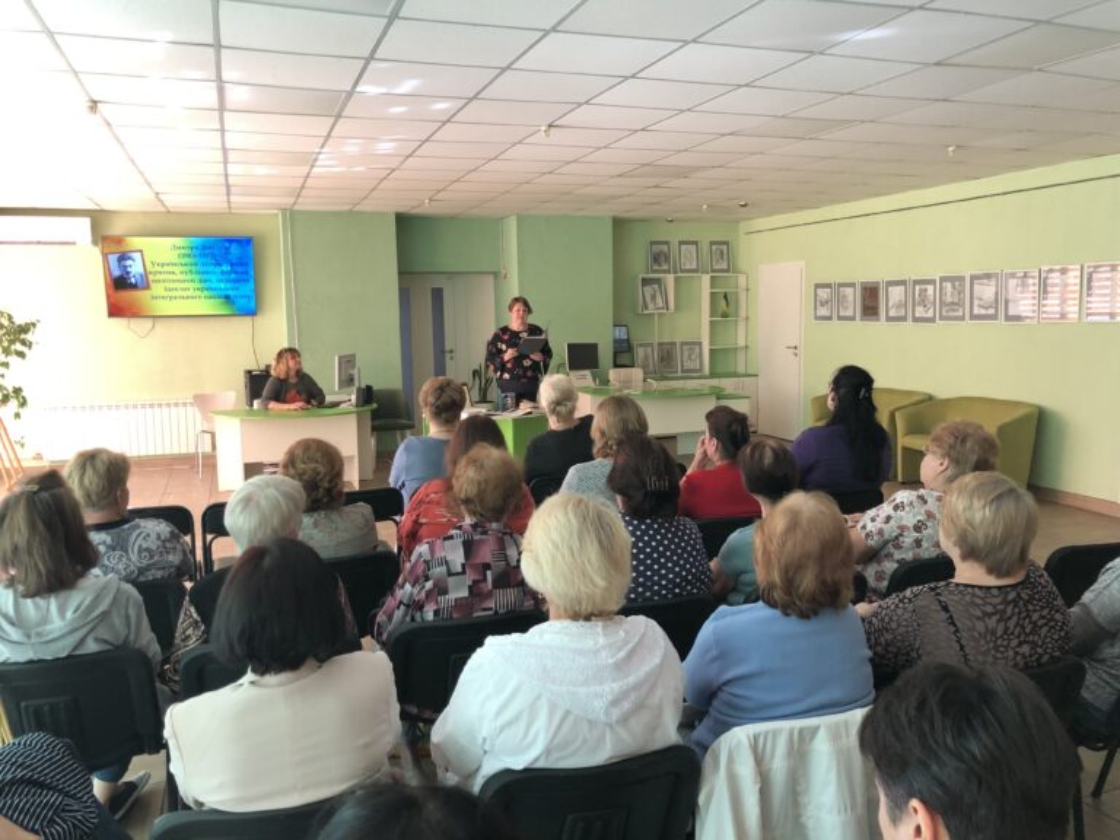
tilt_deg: -6.2
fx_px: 906
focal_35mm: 28
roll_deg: +0.5
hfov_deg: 63.4
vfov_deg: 49.7
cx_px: 560
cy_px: 420
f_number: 1.8
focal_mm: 4
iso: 40
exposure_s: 1/30
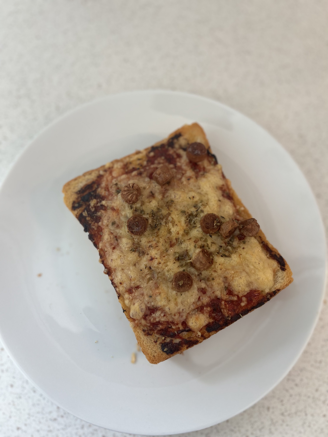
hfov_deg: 53.1
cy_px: 218
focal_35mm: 26
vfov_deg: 67.3
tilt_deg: -79.0
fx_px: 328
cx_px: 164
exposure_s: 1/121
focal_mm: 5.7
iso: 100
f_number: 1.5
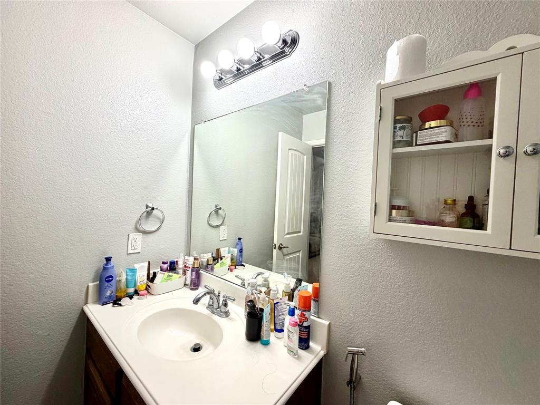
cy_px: 202
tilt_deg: -0.3
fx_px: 218
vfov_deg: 85.7
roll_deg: -1.7
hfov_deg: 102.1
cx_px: 270
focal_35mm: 14
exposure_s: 1/120
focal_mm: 2.22
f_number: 2.2
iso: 160
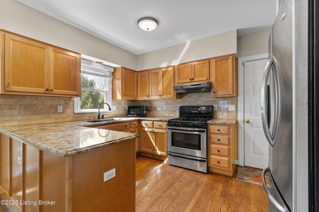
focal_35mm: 15
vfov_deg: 77.3
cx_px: 160
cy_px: 106
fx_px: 133
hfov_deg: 100.4
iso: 400
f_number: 9
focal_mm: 10
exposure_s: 1/3
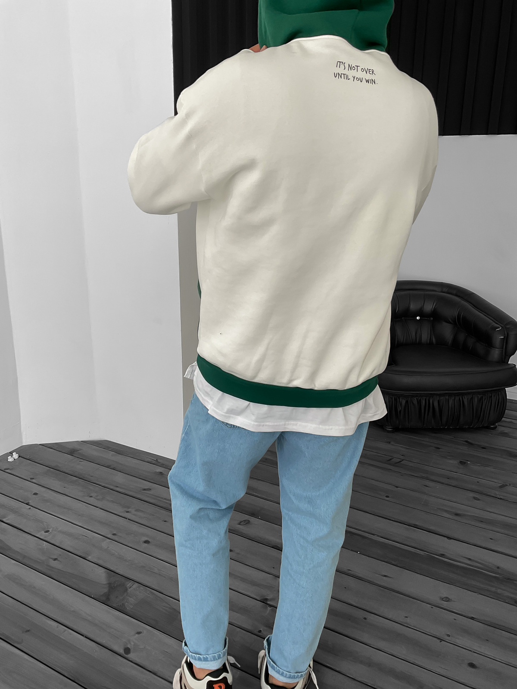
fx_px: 577
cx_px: 258
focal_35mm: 29
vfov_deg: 61.7
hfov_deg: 48.2
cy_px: 344
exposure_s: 1/120
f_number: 1.8
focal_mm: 3
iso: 25
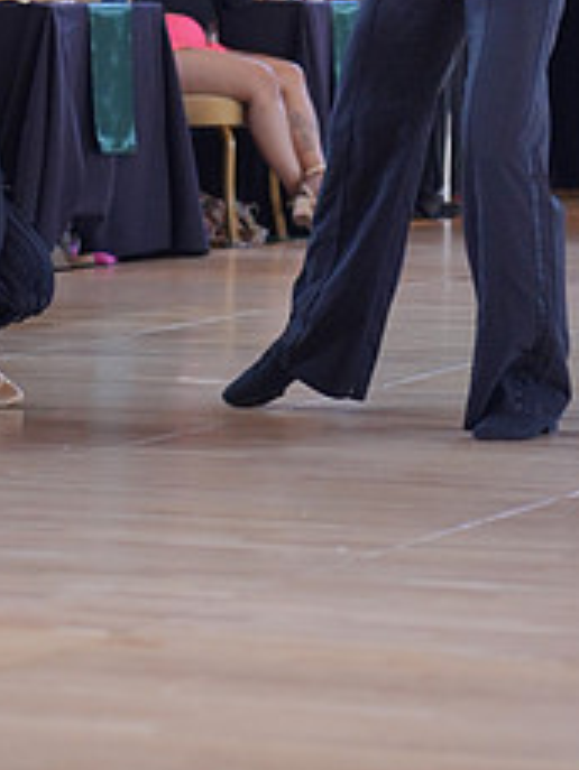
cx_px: 123
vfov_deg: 8.1
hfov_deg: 6.2
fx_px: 5370
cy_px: -121
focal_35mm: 241
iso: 800
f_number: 2
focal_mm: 66
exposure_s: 1/500
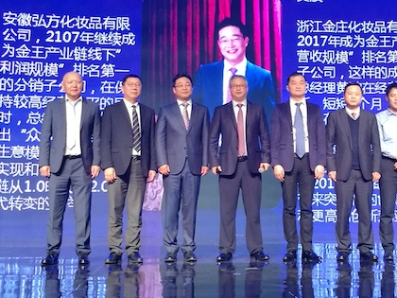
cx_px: 297
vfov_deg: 20.6
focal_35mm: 71
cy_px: 73
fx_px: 814
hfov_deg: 27.0
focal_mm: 4.5
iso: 200
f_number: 2.2
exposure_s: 1/60
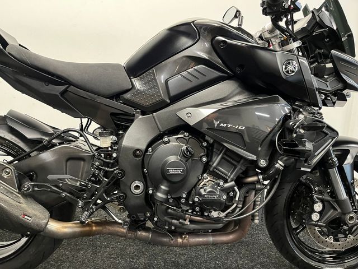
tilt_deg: -7.4
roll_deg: -2.6
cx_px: 179
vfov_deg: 53.1
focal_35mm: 26
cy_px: 134
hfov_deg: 67.3
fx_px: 269
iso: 500
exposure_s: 1/33
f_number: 1.6
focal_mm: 5.1
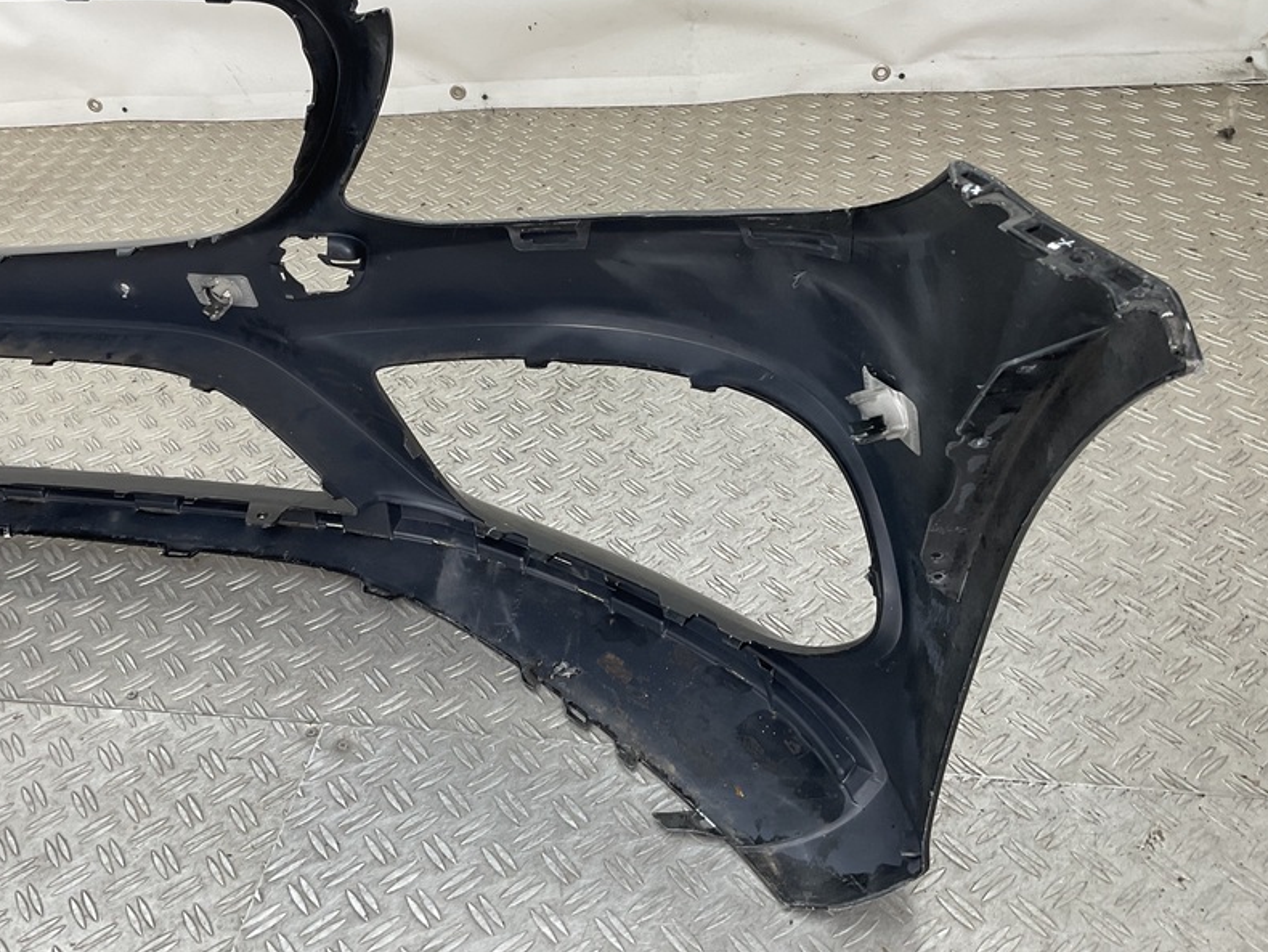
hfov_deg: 49.7
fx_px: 1356
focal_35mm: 37
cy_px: 409
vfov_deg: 38.6
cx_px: 482
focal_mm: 3
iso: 32
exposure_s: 1/120
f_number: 1.8
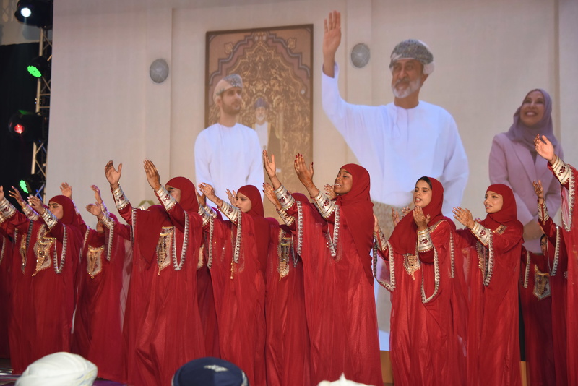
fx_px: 1478
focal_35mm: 92
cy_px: 193
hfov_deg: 22.1
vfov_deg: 14.9
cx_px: 289
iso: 1250
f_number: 5.6
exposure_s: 1/250
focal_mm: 92
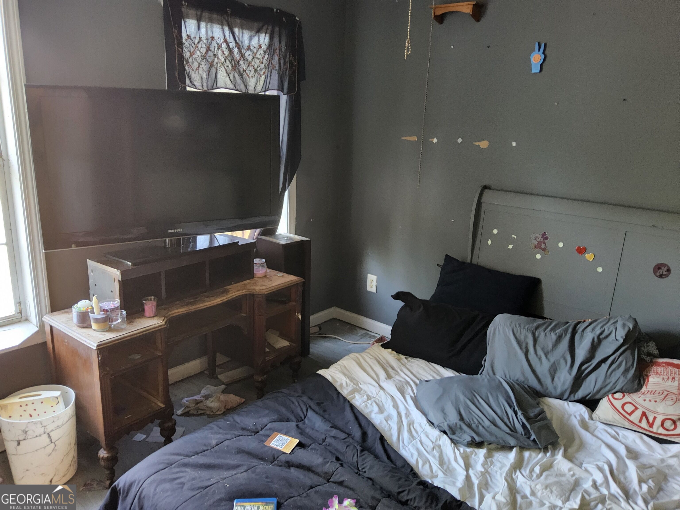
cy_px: 255
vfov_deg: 54.9
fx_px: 491
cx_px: 340
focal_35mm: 25
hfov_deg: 69.4
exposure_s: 1/24
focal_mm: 3.08
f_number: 2
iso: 500
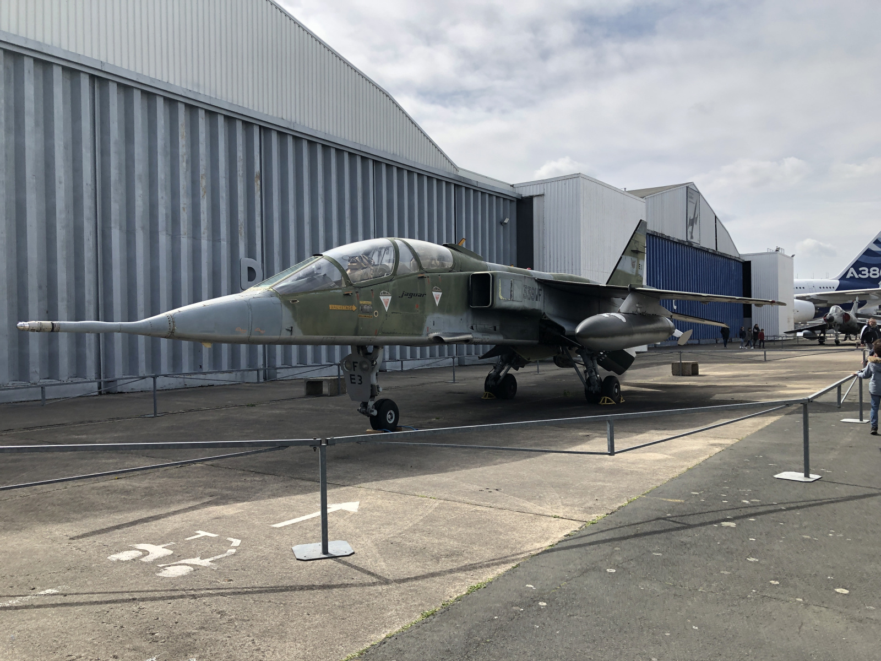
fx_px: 713
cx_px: 440
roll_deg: -1.4
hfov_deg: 63.4
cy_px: 330
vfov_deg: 49.7
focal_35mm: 28
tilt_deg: +2.8
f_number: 1.8
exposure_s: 1/2667
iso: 20
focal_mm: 3.99
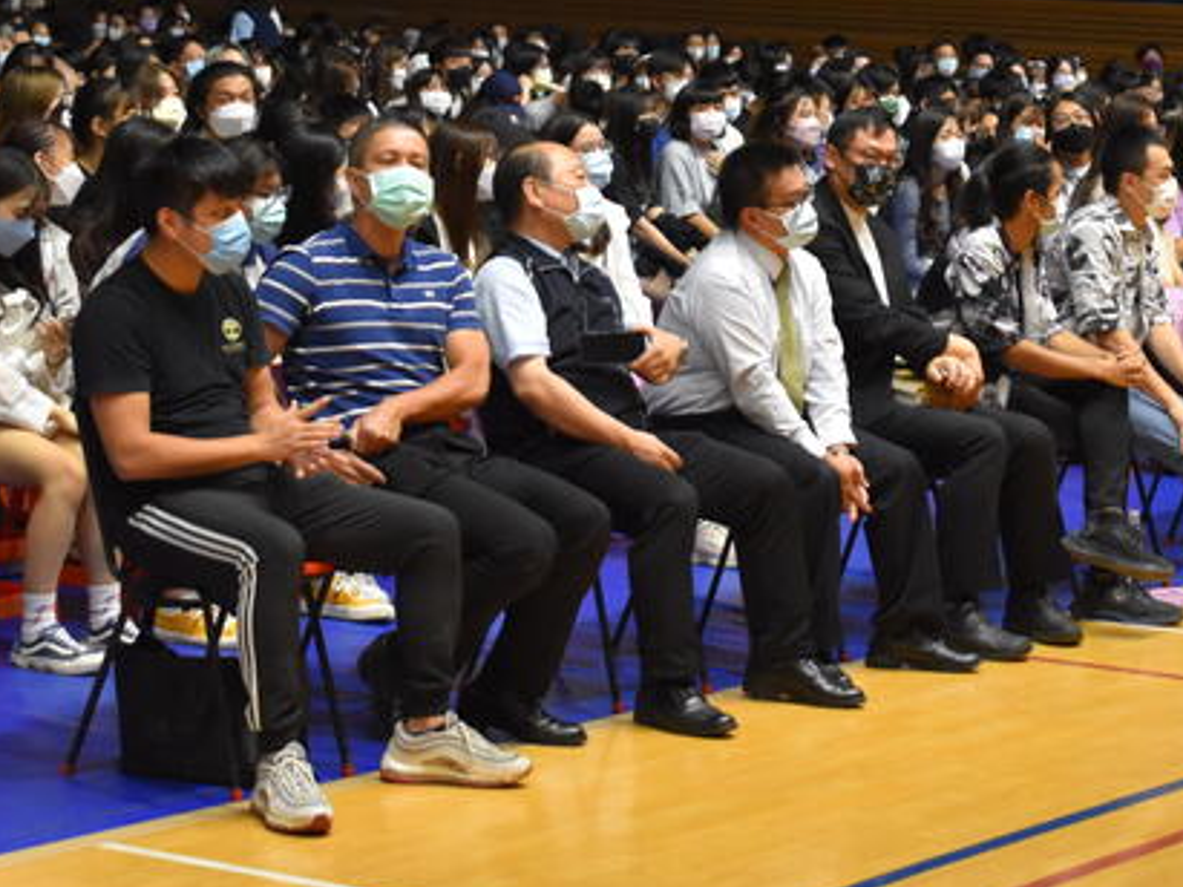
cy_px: 35
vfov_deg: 12.2
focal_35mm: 120
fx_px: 4100
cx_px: 984
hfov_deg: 16.3
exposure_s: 1/125
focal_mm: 38
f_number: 4.8
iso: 1600
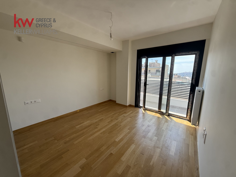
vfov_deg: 85.7
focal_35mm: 14
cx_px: 118
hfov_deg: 102.1
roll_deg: -1.0
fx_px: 95
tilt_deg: -9.7
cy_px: 88
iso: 64
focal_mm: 2.22
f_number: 2.2
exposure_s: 1/214
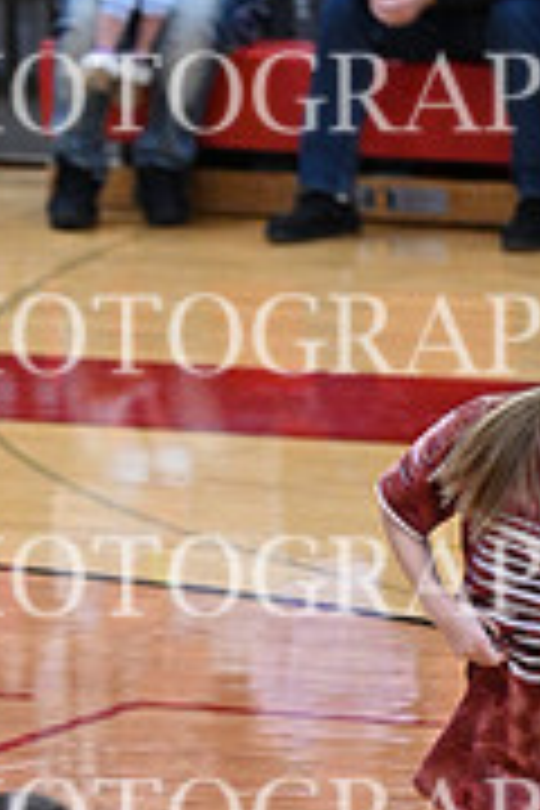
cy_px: 698
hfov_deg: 2.4
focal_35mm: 580
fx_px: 13049
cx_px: -169
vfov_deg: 3.6
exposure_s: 1/400
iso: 4000
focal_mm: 180
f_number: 2.8
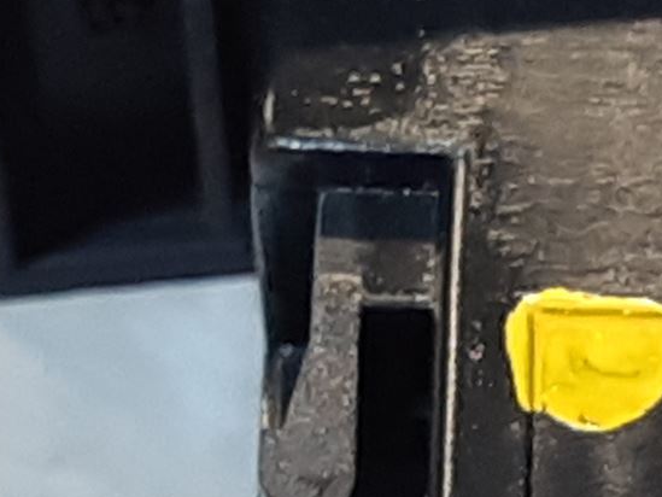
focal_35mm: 97
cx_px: 1013
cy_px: 821
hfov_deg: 17.9
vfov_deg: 14.0
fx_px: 1855
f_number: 1.7
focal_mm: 3.93
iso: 64
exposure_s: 1/50
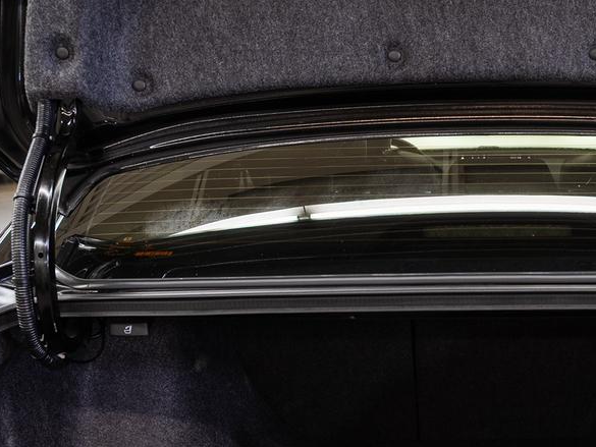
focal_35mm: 69
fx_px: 1188
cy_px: 391
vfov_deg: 20.9
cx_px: 494
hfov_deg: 27.5
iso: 100
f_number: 5.6
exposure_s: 1/3
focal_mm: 28.3
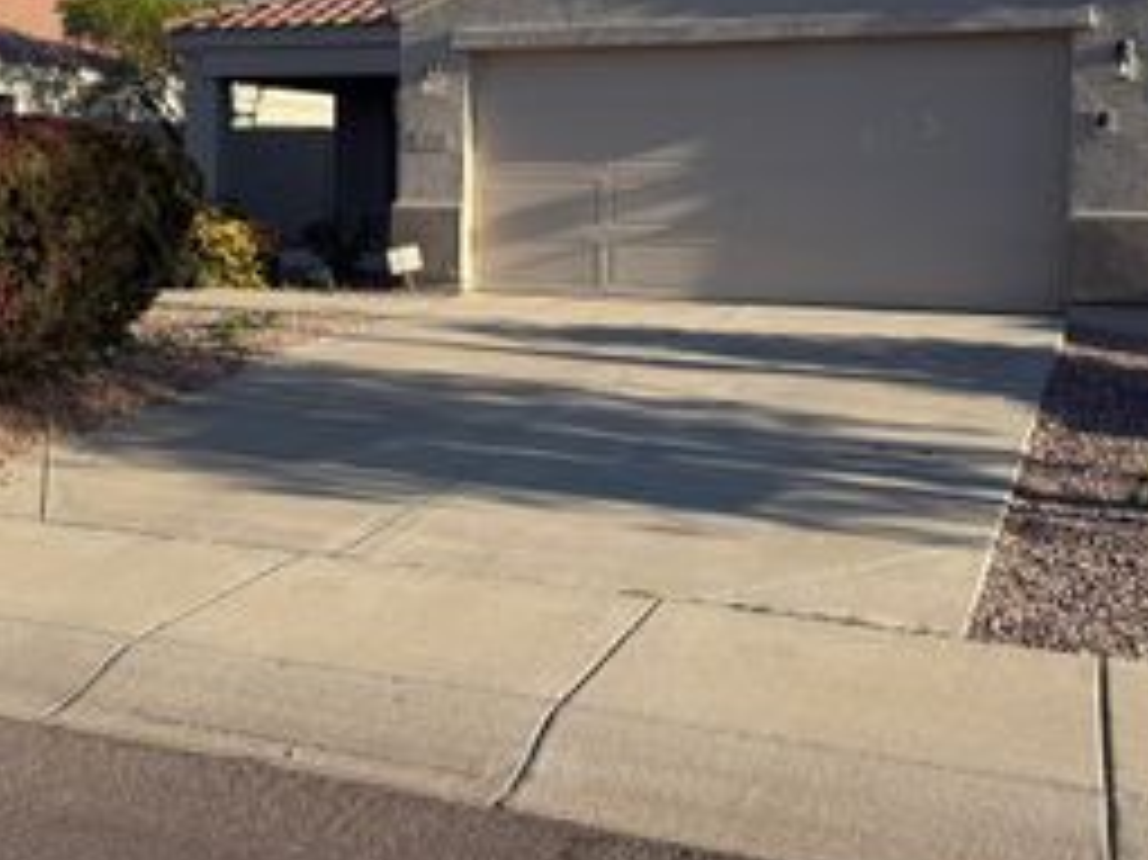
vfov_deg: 30.5
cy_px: 241
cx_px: 401
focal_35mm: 47
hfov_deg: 40.0
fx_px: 1558
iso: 80
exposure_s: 1/3021
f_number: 1.78
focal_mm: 6.76
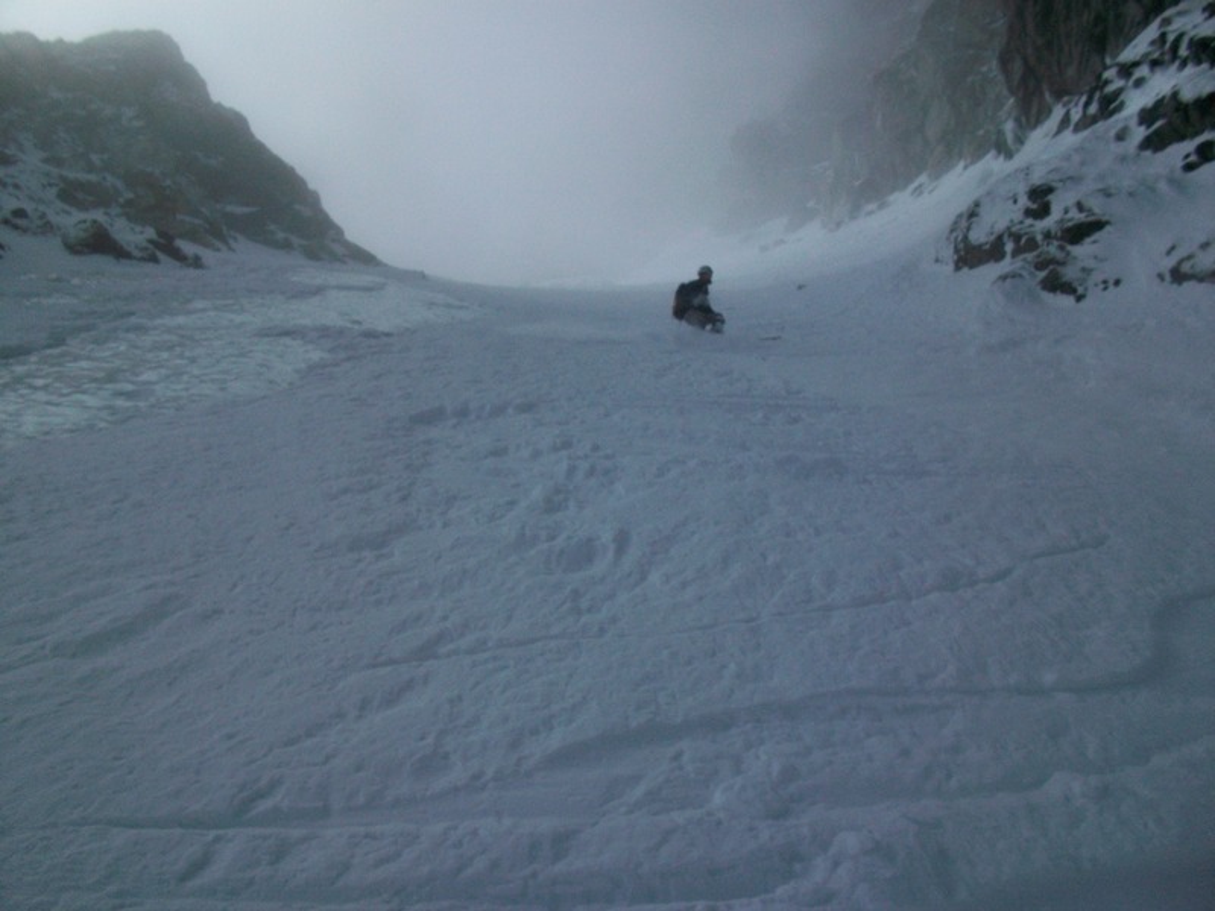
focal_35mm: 32
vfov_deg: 44.2
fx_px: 1123
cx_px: 608
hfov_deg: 56.8
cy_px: 456
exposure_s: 1/1280
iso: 64
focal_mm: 5.7
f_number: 5.5
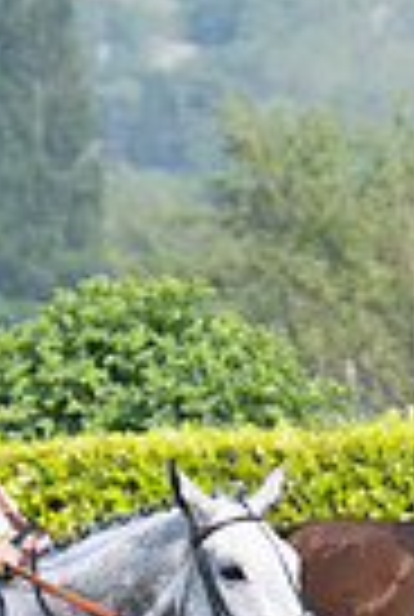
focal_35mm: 950
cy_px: 755
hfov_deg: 1.5
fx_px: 16304
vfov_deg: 2.2
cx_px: 117
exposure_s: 1/2000
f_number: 4
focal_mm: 125
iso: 400
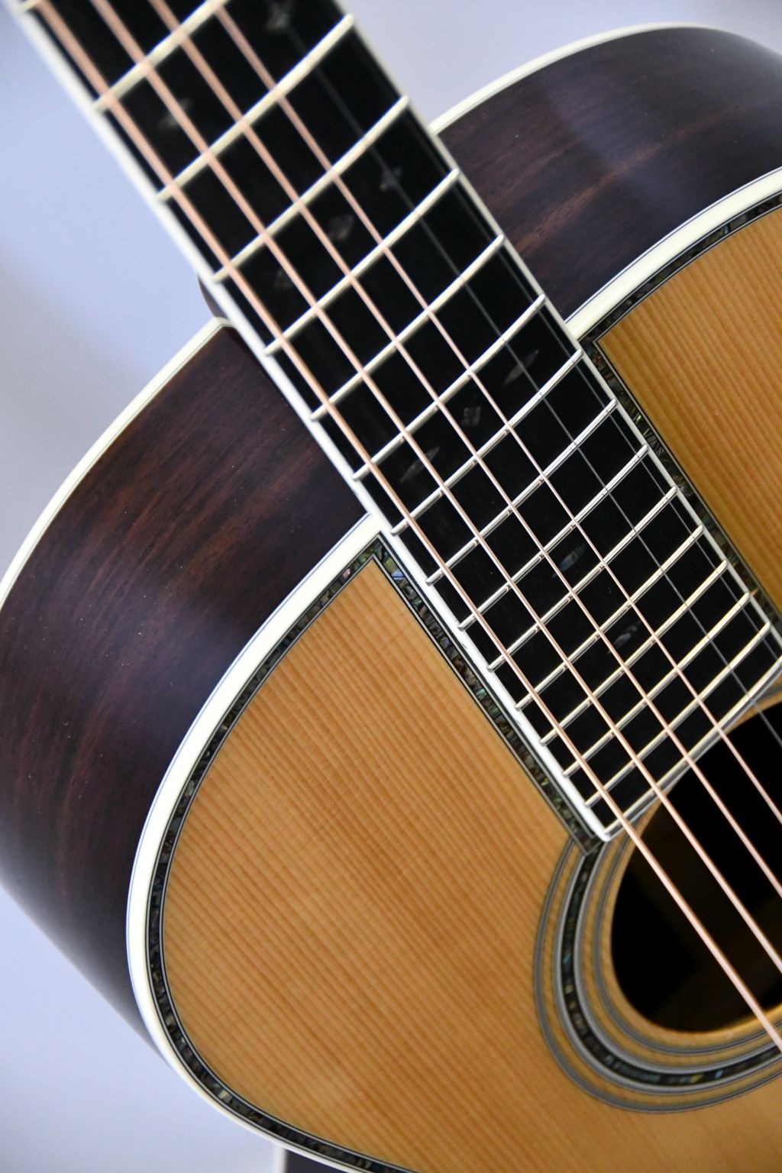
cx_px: 391
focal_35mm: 135
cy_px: 586
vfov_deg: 15.2
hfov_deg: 10.2
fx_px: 4398
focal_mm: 90
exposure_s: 1/160
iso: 6400
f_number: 5.3
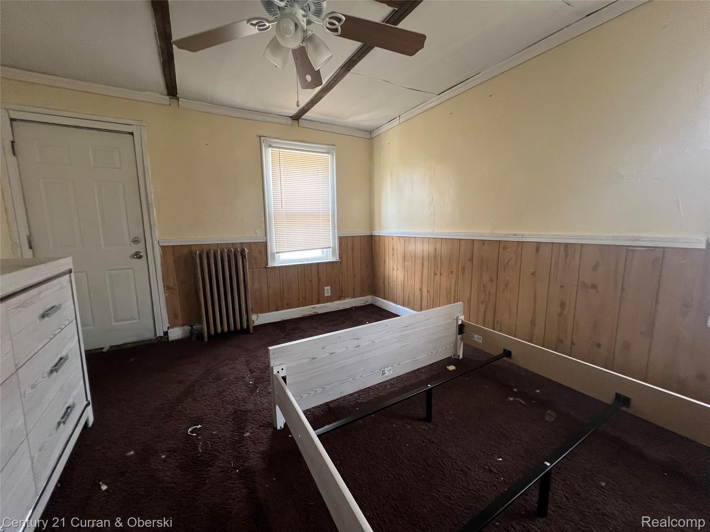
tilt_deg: -8.0
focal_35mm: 13
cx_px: 355
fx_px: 267
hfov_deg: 106.2
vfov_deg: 89.9
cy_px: 266
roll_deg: -0.4
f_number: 1.8
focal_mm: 1.57
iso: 320
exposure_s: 1/60
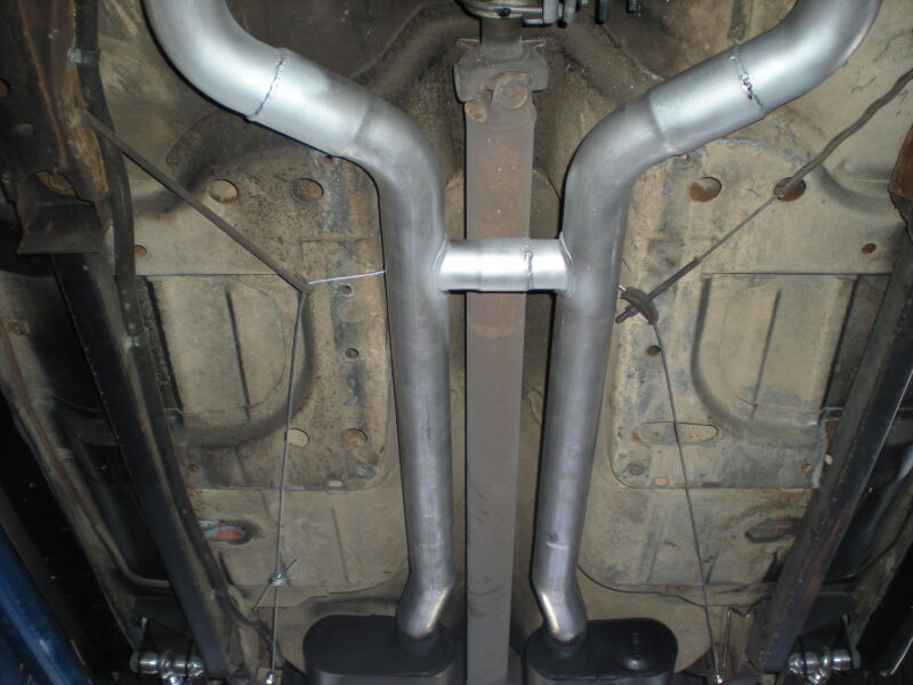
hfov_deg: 49.0
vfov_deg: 37.7
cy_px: 342
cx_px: 456
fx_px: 1002
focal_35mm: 38
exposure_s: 1/30
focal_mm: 6.3
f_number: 3.1
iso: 69
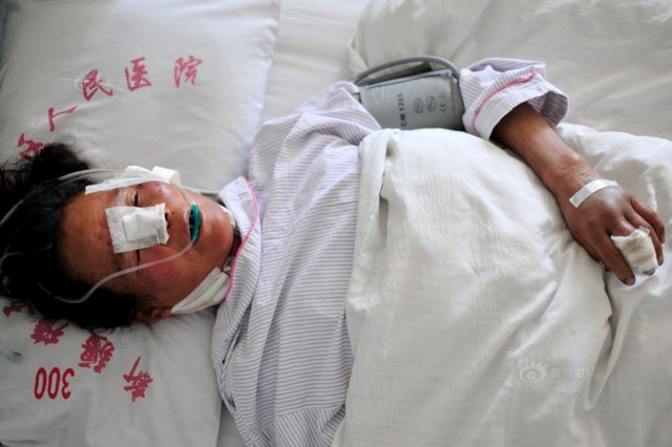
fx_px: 933
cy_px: 224
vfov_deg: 27.0
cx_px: 336
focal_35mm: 50
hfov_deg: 39.6
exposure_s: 1/100
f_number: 2
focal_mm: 50
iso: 320
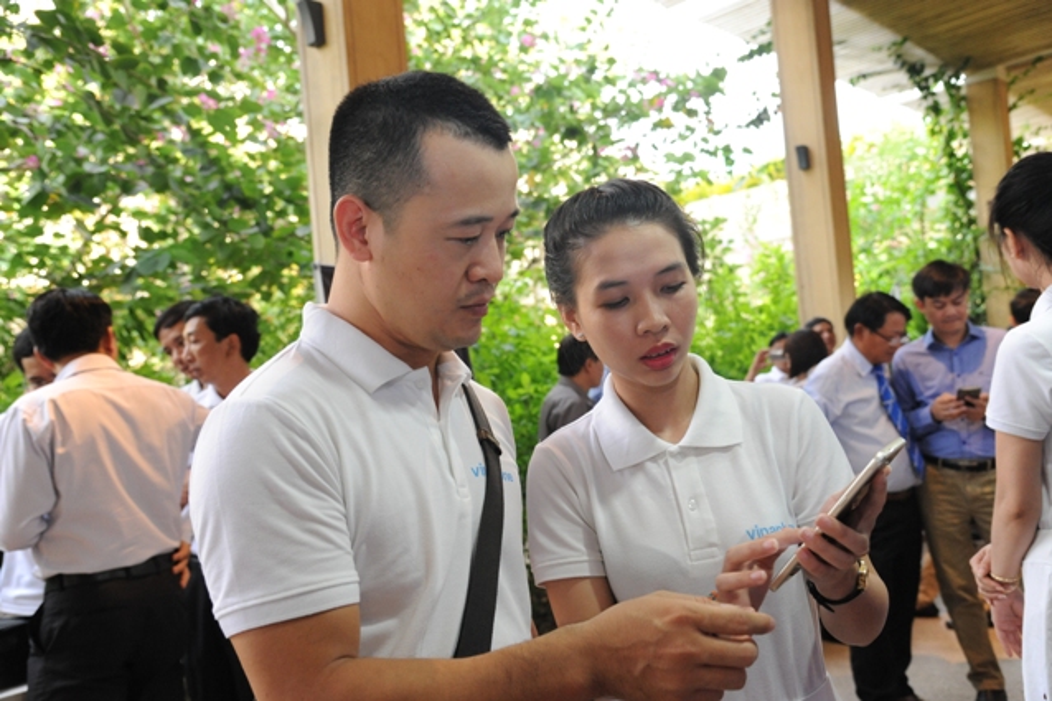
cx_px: 526
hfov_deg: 55.8
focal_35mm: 34
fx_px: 993
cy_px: 350
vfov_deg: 38.9
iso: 3200
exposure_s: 1/60
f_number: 5
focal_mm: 34
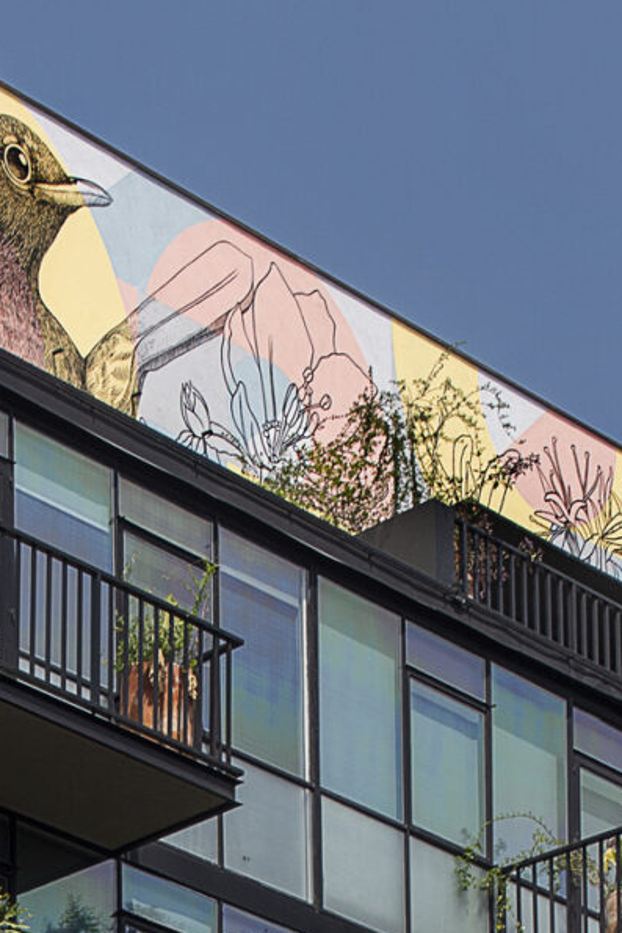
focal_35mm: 172
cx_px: 39
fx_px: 4455
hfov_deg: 8.0
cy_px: 1443
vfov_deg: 11.4
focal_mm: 40
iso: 64
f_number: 10
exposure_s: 1/125
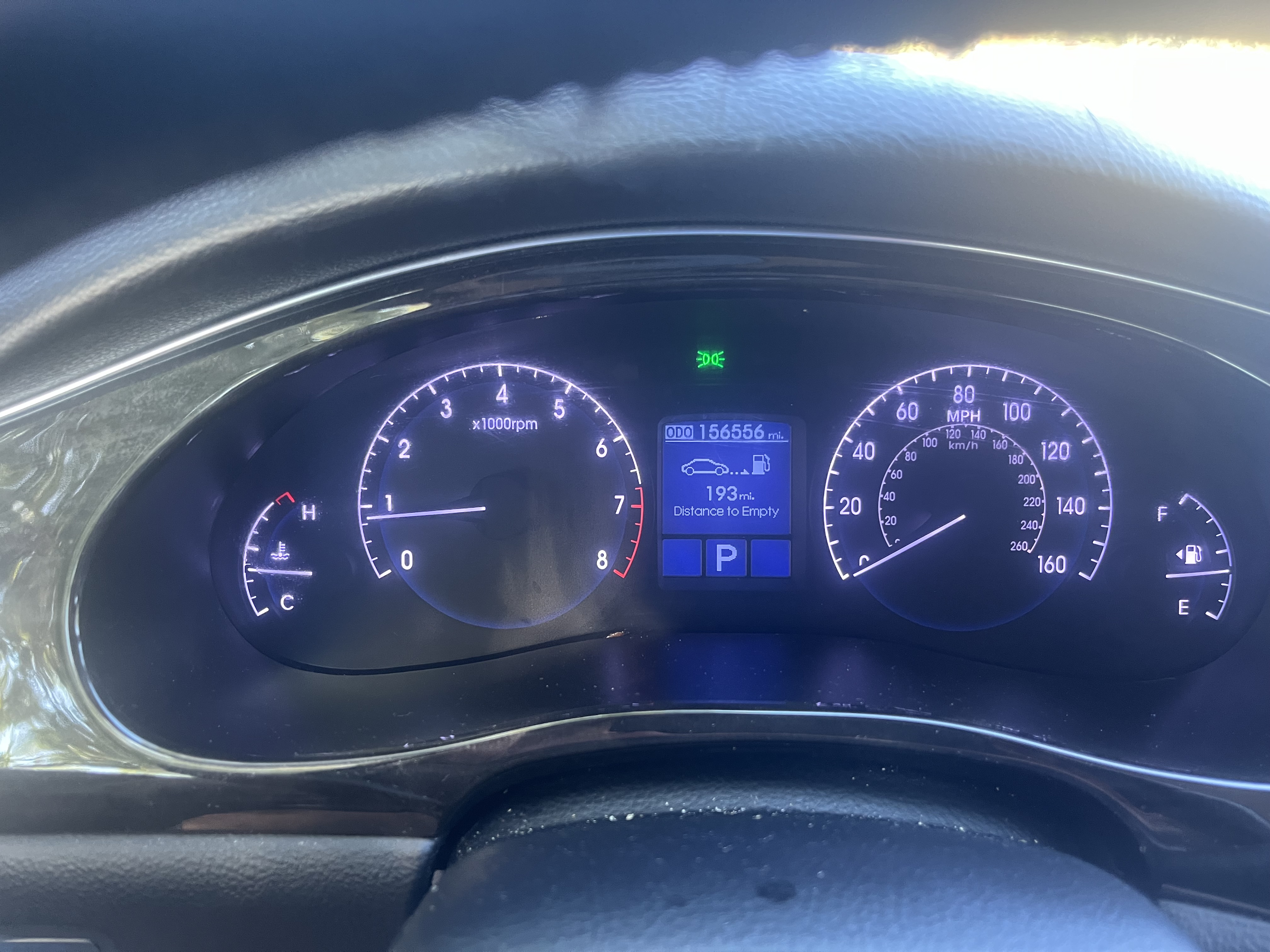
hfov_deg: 67.3
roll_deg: -1.4
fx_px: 954
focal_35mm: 26
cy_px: 476
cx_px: 635
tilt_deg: -22.9
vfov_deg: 53.1
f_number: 1.6
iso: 250
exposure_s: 1/60
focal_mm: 5.1
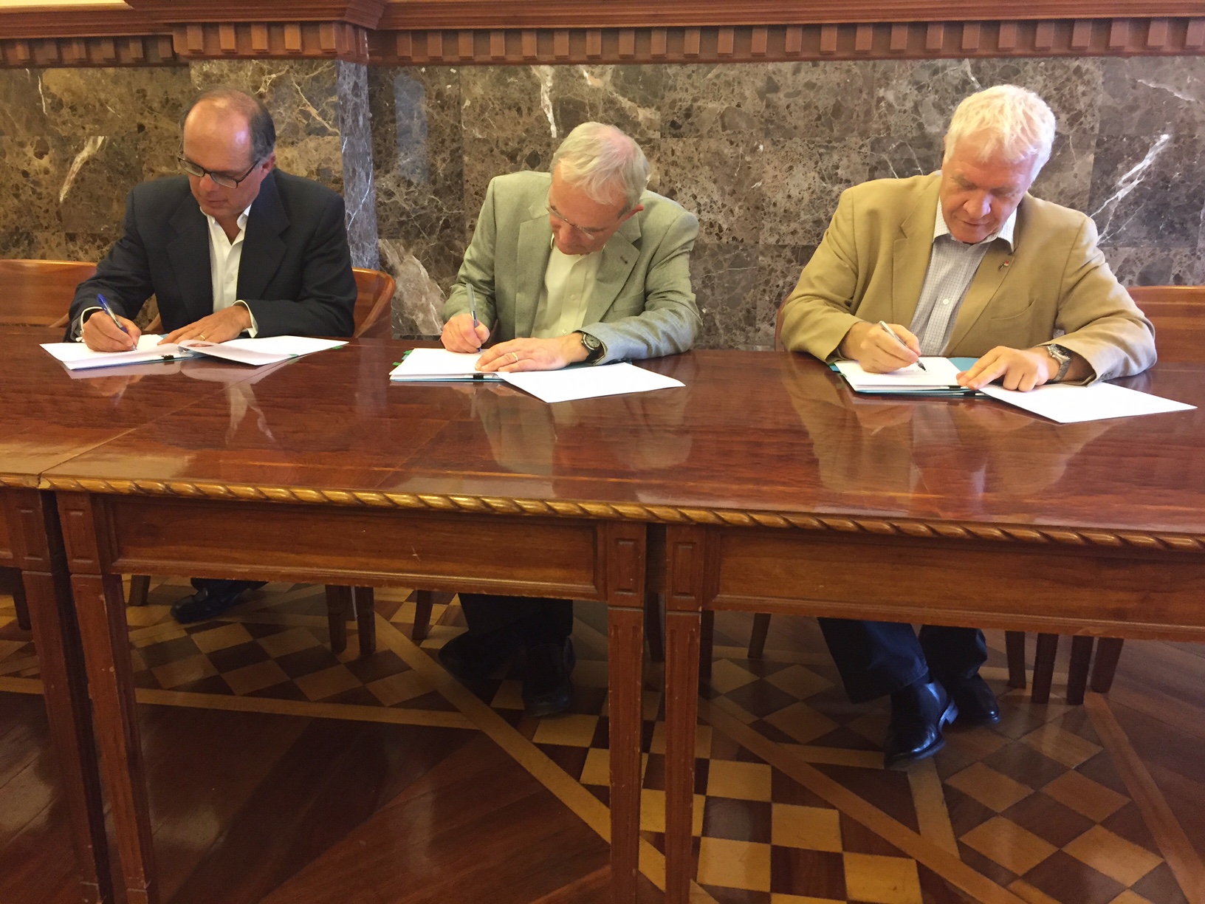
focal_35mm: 29
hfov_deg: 61.7
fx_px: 1010
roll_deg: -0.5
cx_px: 602
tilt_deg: -17.1
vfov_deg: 48.2
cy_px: 452
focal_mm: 4.15
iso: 250
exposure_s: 1/24
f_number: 2.2
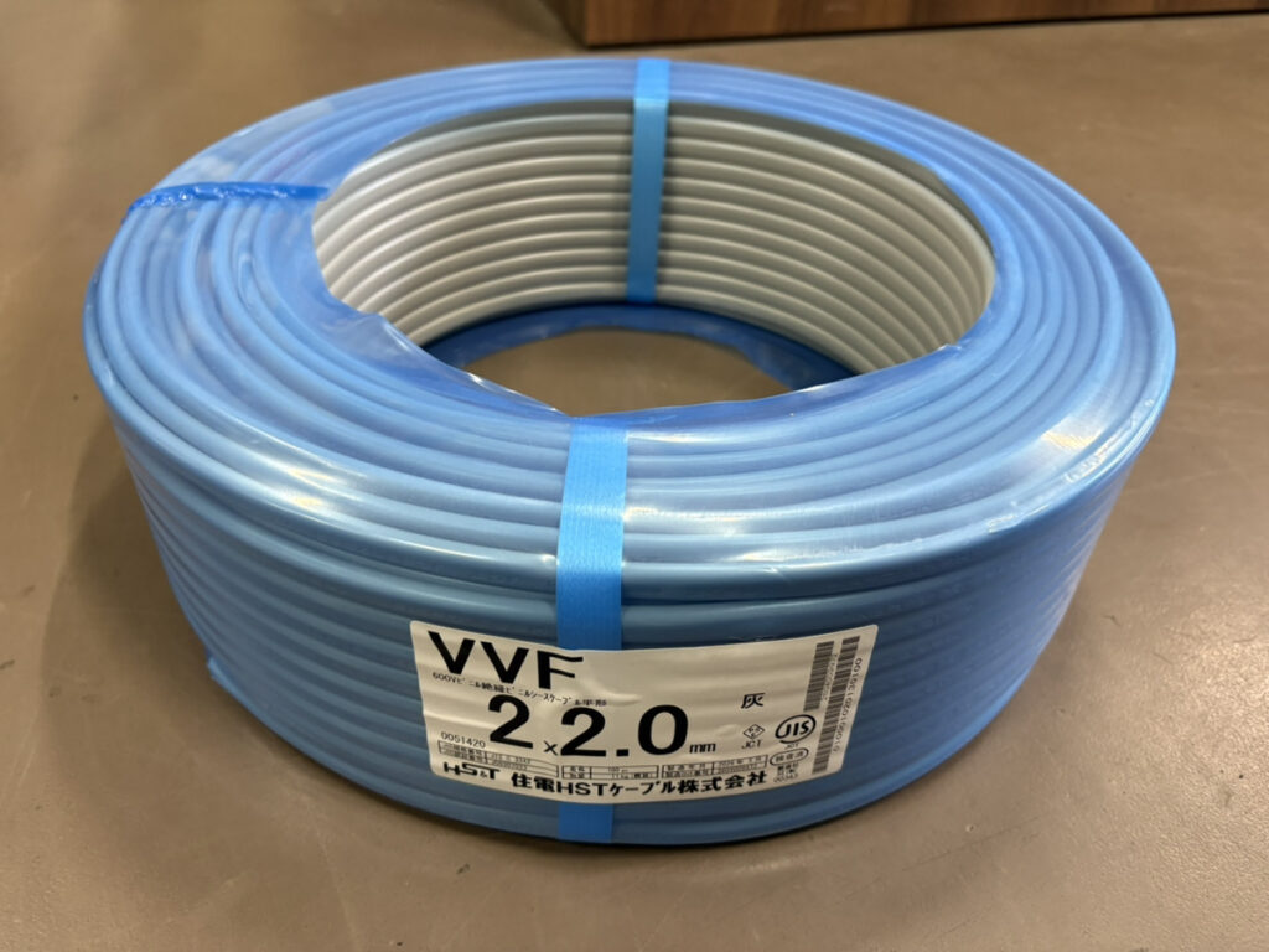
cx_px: 634
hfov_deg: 67.3
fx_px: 953
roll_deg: -1.7
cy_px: 476
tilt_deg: -39.7
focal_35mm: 26
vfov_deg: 53.1
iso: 160
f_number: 1.6
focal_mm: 5.96
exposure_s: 1/50
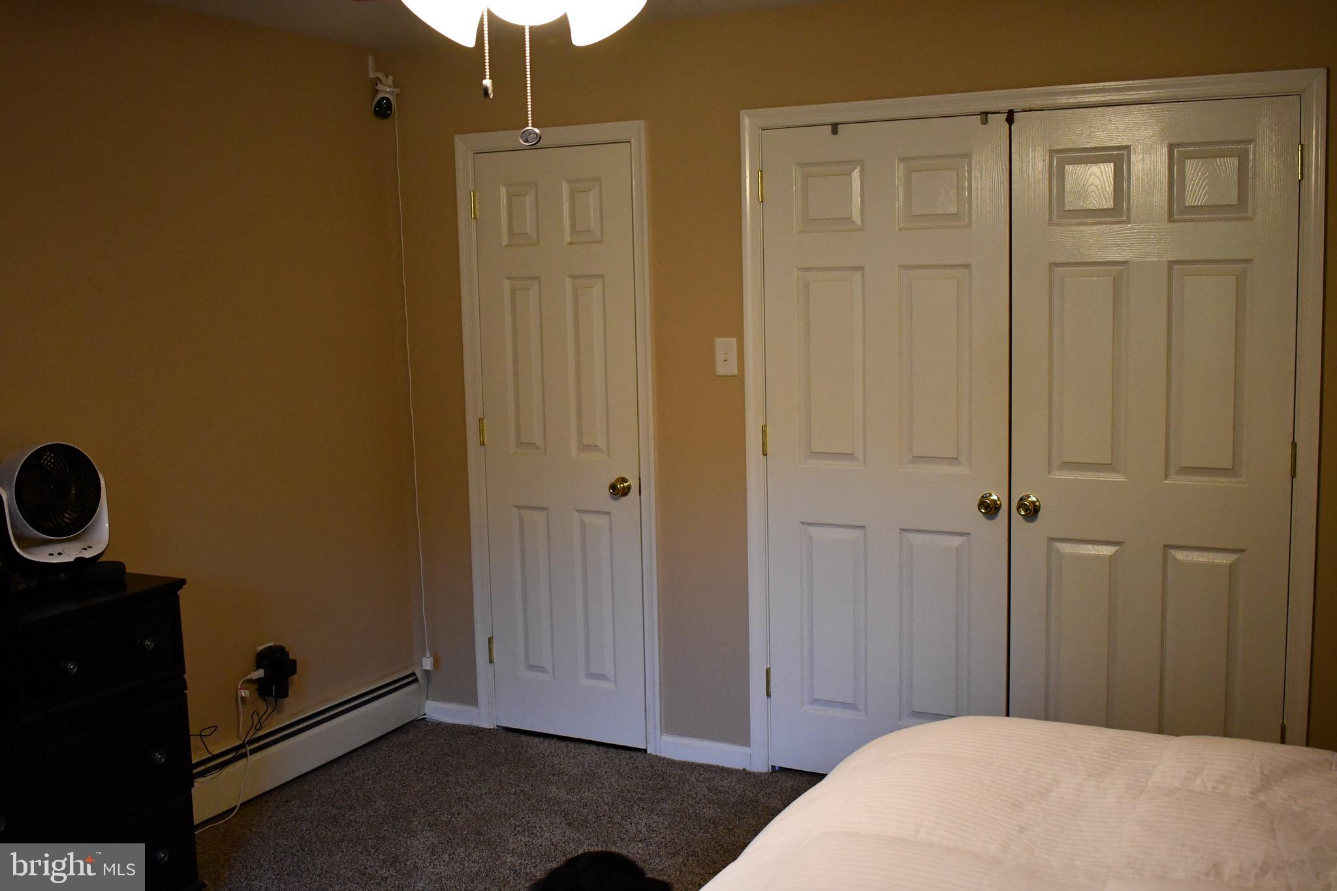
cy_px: 446
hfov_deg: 53.1
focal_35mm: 36
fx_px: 1337
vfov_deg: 36.9
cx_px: 668
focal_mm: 24
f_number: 4
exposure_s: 1/125
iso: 2800
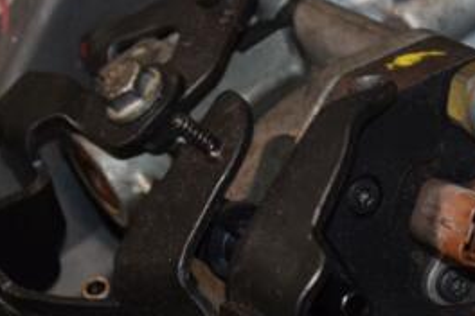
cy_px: 259
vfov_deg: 6.1
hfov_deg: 9.1
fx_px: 2969
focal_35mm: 225
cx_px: 390
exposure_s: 1/60
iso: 800
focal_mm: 66
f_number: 5.3
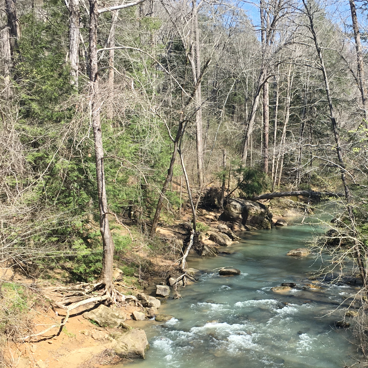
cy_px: 244
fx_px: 637
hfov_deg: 31.6
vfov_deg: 32.0
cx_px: 280
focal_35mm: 53
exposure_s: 1/635
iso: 25
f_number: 2.2
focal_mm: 4.15
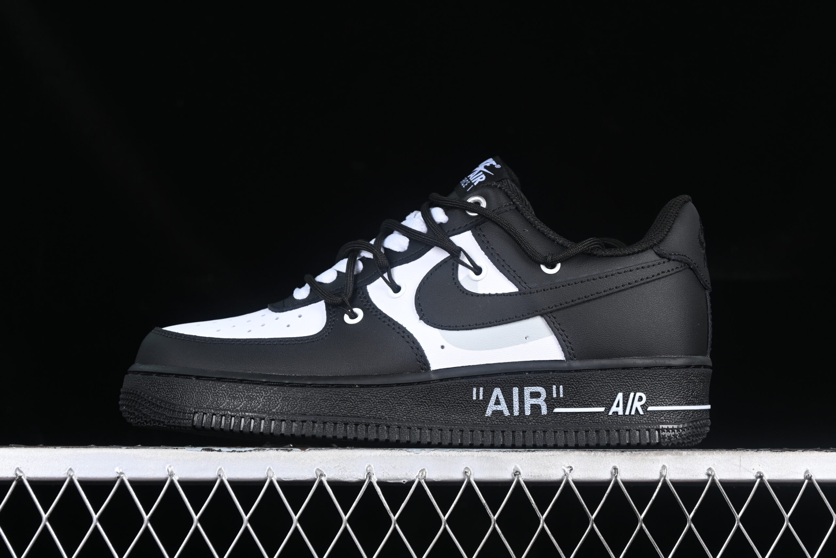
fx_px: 1742
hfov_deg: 27.0
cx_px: 418
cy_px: 279
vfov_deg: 18.2
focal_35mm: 75
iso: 160
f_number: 6.3
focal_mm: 50
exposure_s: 1/60
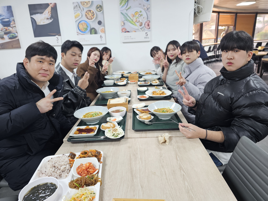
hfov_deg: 73.9
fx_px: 178
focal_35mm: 23
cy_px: 100
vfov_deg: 58.9
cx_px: 134
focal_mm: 6.3
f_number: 1.7
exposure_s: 1/120
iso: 320
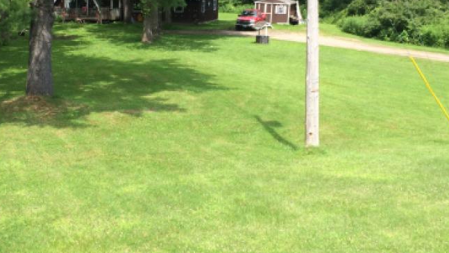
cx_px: 168
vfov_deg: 23.8
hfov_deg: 41.0
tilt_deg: -10.9
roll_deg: -0.7
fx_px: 595
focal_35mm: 50
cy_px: 74
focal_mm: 4.15
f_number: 2.2
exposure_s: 1/662
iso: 32
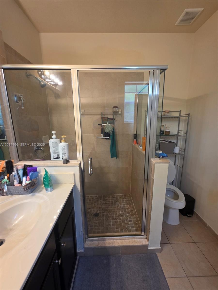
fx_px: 109
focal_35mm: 13
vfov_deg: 106.2
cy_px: 145
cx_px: 109
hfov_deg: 89.9
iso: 160
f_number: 1.9
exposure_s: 1/60
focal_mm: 2.2
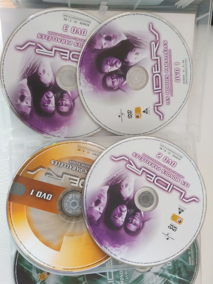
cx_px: 103
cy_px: 146
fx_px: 222
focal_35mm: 27
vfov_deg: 65.3
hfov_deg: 51.3
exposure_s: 1/33.3
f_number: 1.8
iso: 400
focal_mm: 4
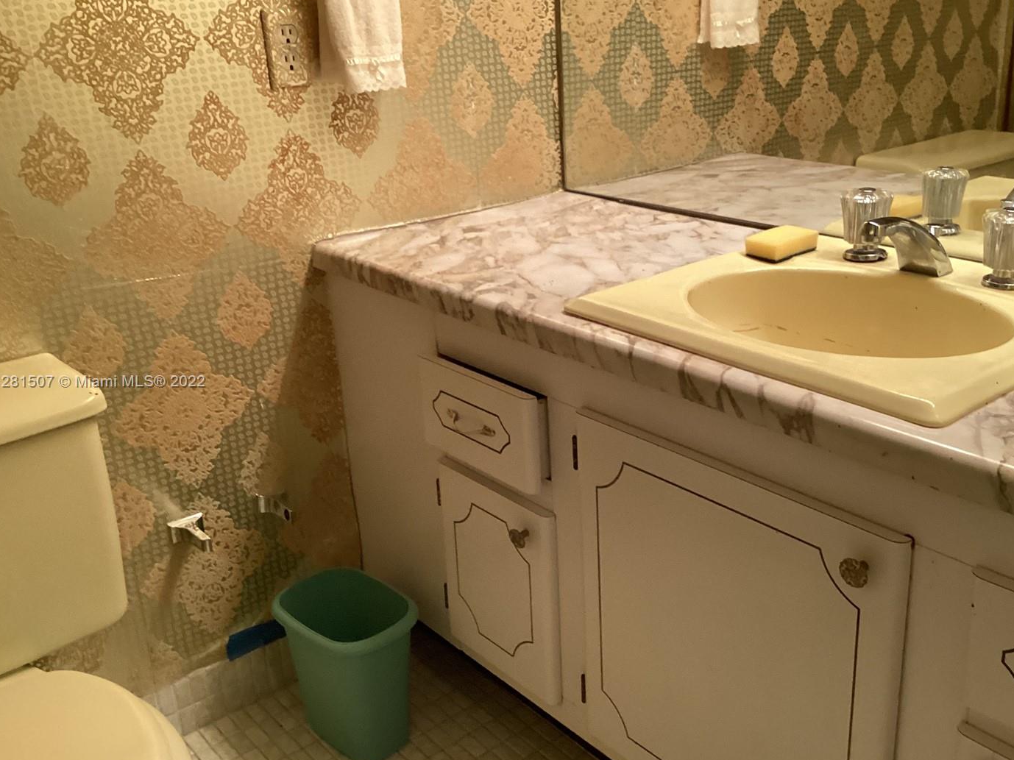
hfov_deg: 51.3
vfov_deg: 39.6
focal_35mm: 36
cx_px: 559
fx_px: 1054
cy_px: 383
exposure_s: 1/60
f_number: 2.4
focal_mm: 3.3
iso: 200
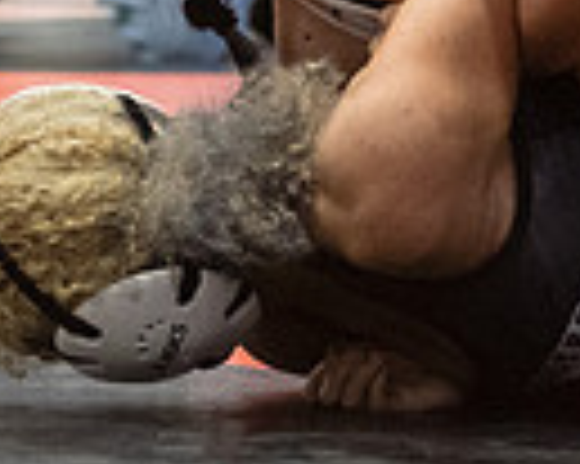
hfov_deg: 4.9
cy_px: 49
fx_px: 6793
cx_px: 489
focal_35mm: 396
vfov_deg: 3.9
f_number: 3.5
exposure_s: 1/400
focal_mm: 80
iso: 8000
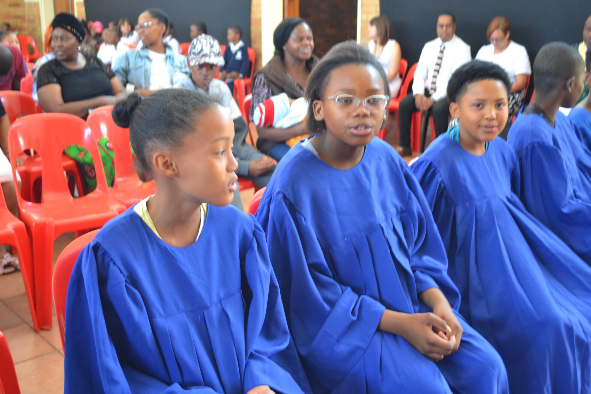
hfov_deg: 49.6
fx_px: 640
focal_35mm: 39
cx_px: 296
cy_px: 197
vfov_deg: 34.2
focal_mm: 26
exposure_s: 1/15
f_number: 4.2
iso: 500
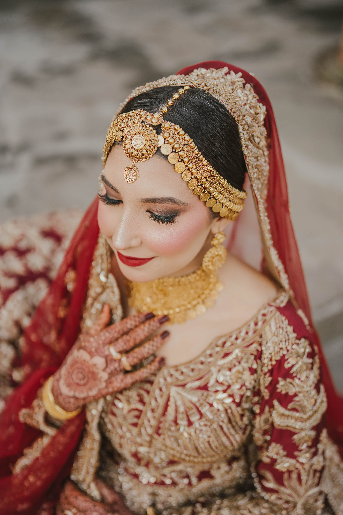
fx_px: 729
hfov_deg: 26.5
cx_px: 169
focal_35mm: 51
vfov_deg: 38.9
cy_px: 260
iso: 500
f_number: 1.8
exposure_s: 1/2500
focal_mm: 50
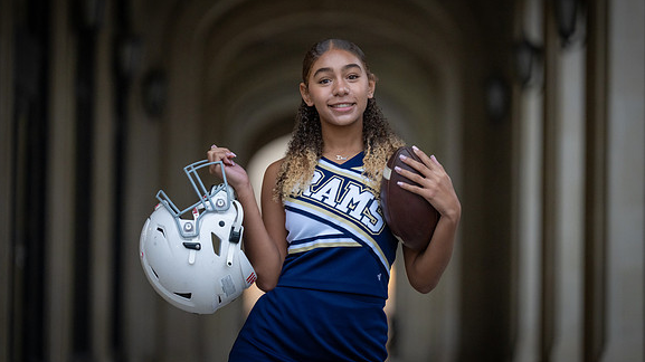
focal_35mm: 176
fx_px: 3009
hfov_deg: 12.2
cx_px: 322
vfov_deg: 6.9
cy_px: 160
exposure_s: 1/250
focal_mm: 167
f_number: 2.8
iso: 2500
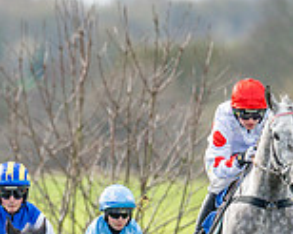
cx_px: -226
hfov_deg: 1.2
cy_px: 257
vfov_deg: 0.9
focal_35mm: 1644
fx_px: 14247
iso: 500
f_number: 4.5
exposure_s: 1/1600
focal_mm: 400
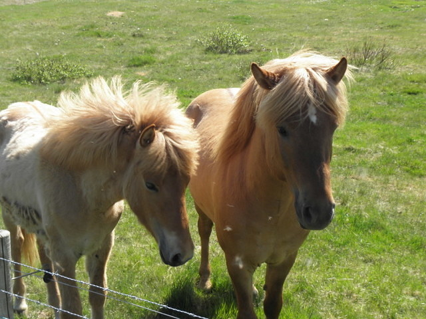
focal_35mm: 57
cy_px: 160
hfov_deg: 33.8
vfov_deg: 25.7
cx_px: 213
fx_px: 701
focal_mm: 10.29
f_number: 5.6
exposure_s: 1/125
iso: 64
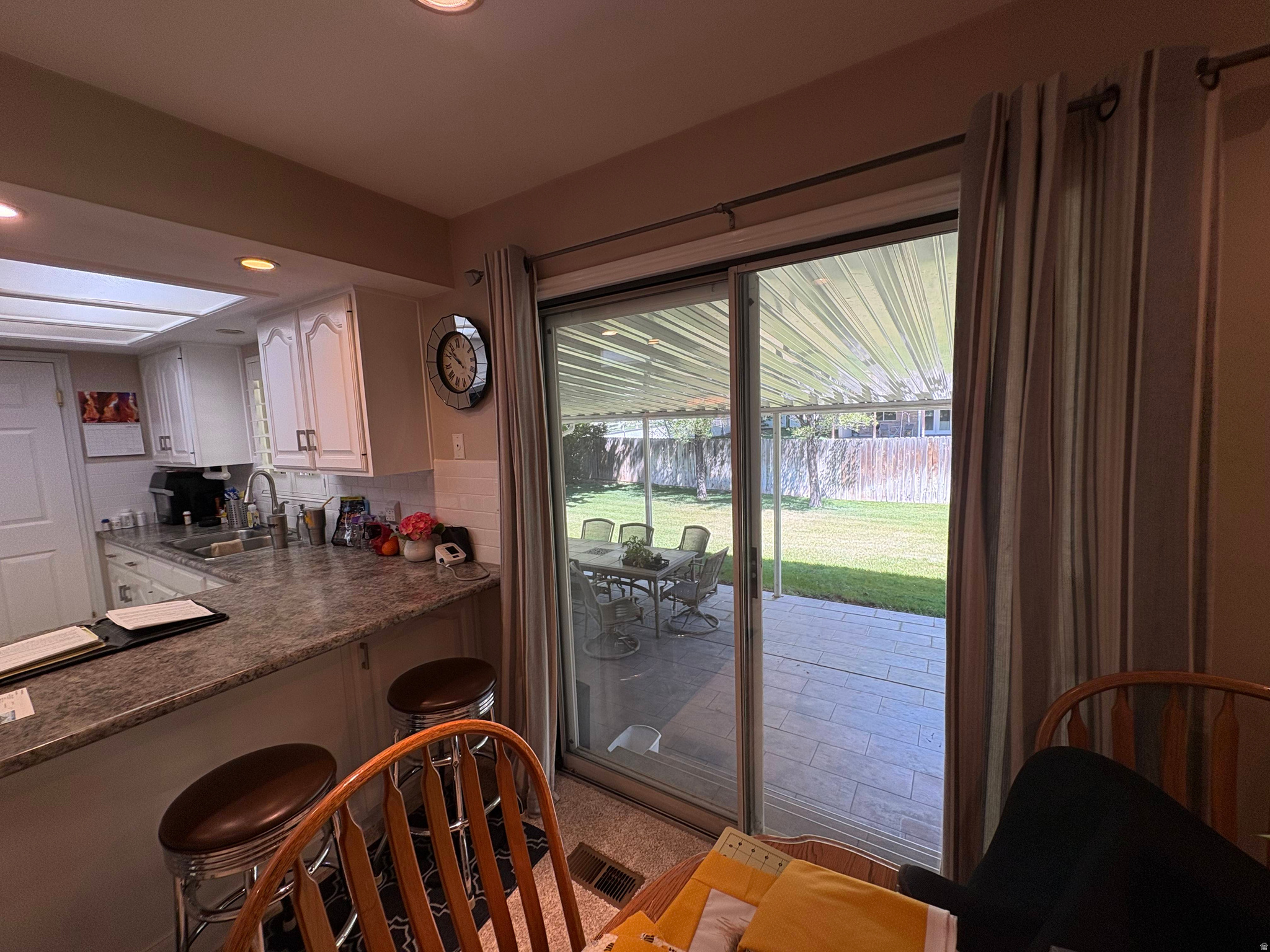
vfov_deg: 85.7
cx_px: 635
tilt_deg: -6.1
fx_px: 514
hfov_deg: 102.1
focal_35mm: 14
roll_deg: +2.1
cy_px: 476
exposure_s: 1/176
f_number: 2.2
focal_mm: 2.22
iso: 64
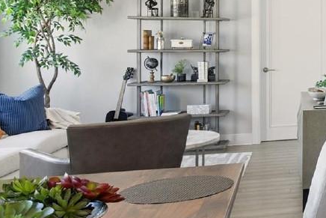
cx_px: 485
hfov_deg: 26.6
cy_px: 34
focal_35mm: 55
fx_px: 498
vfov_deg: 24.1
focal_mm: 16
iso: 250
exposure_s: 1/60
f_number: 9
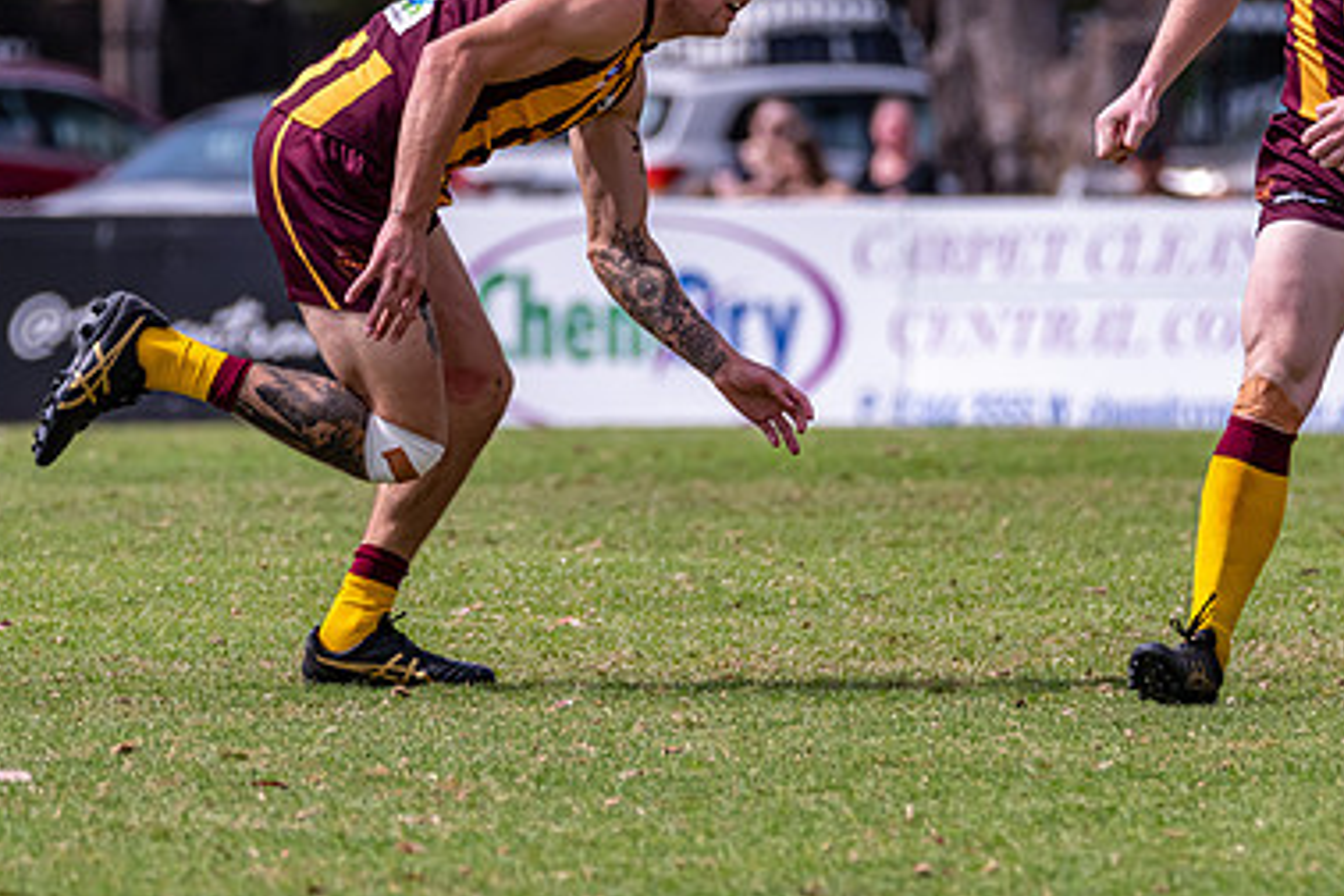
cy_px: 314
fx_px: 24265
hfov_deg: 3.2
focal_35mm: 650
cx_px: 628
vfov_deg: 2.1
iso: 800
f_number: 6.3
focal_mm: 360
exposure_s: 1/3200
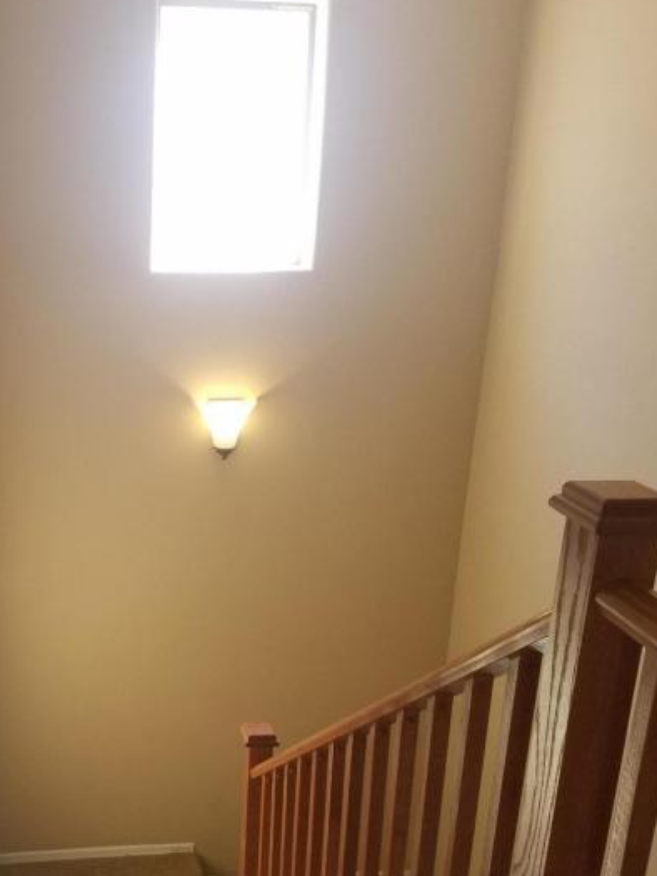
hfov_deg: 37.0
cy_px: 562
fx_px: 961
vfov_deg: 48.4
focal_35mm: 38
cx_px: 182
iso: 200
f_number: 1.7
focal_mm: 4.2
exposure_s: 1/60
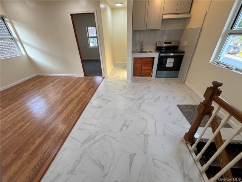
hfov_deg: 102.1
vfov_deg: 85.7
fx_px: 98
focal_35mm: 14
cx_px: 121
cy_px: 91
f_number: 2.2
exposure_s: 1/120
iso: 100
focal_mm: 2.22
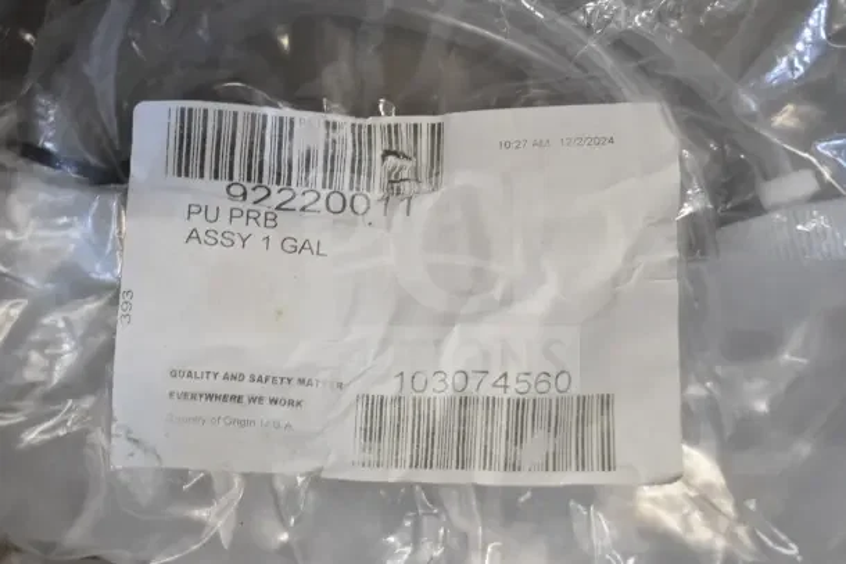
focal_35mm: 42
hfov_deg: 46.4
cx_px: 423
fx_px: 987
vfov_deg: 31.9
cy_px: 282
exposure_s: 1/50
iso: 1400
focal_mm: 28
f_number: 4.2
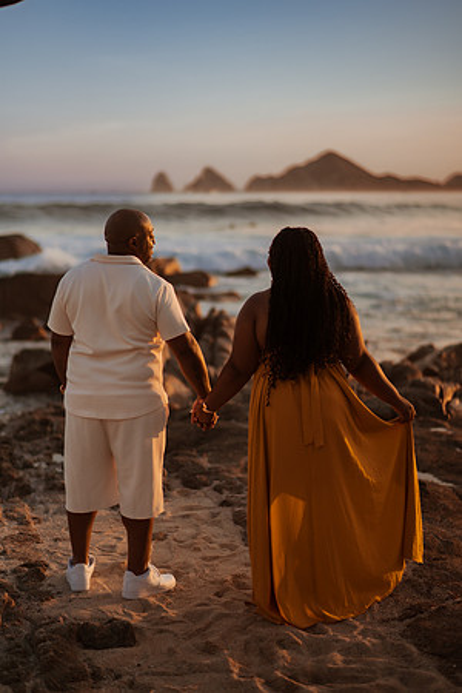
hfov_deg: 23.4
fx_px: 1116
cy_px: 346
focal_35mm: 58
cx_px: 231
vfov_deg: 34.5
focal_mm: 58
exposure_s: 1/8000
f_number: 1.4
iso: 100
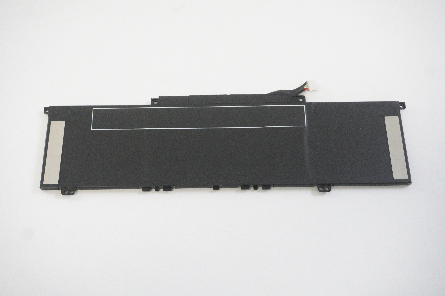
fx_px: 519
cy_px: 148
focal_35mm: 42
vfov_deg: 31.8
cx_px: 222
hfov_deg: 46.4
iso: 5000
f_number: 5.6
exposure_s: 1/250
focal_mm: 28
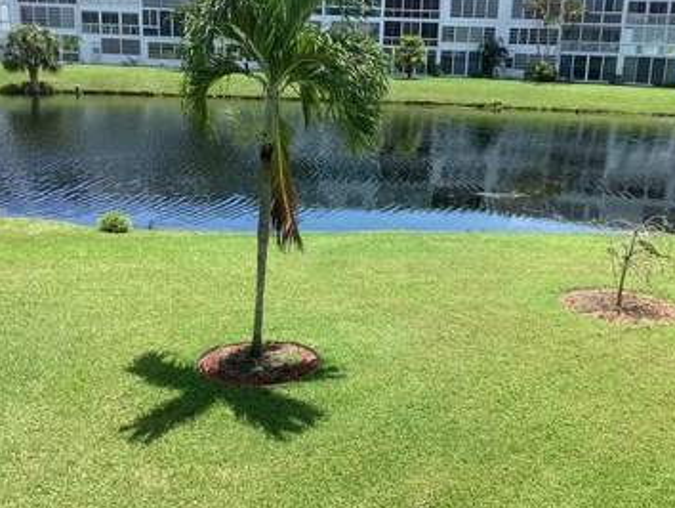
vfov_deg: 34.4
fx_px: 820
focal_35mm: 42
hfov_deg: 44.7
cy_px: 244
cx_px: 362
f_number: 2.4
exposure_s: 1/741
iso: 25
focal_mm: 3.3
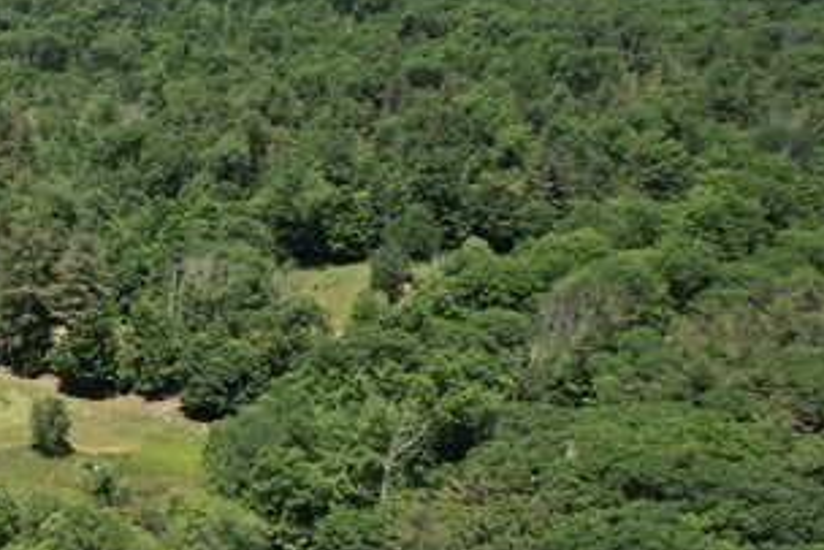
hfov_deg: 21.5
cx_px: -510
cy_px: 286
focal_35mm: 74
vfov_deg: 18.4
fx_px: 1695
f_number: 2.8
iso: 120
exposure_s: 1/2000
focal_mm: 8.38
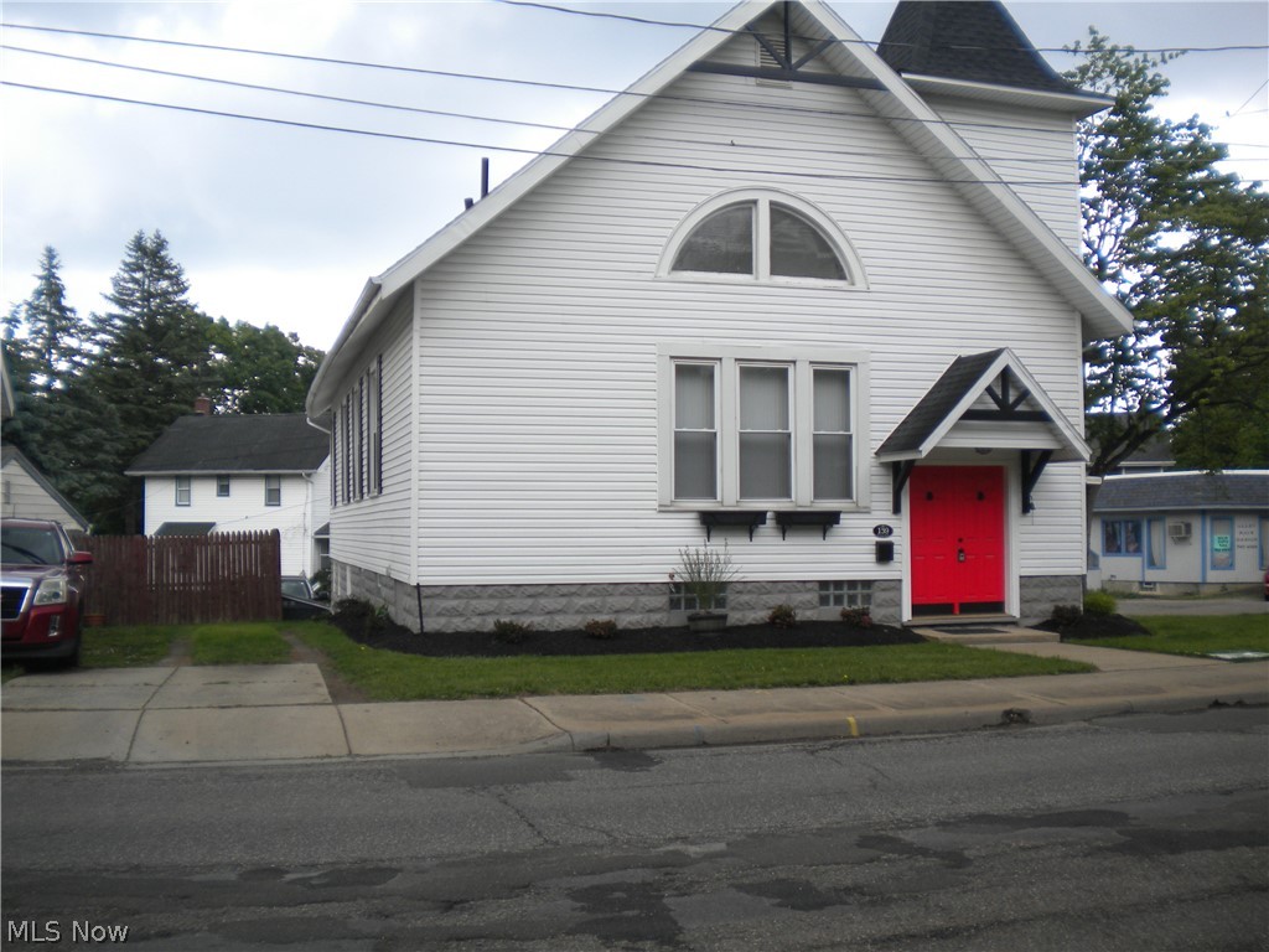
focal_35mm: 35
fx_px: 1283
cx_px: 634
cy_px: 476
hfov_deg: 52.6
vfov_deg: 40.7
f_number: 3.1
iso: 80
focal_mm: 6.3
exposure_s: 1/176
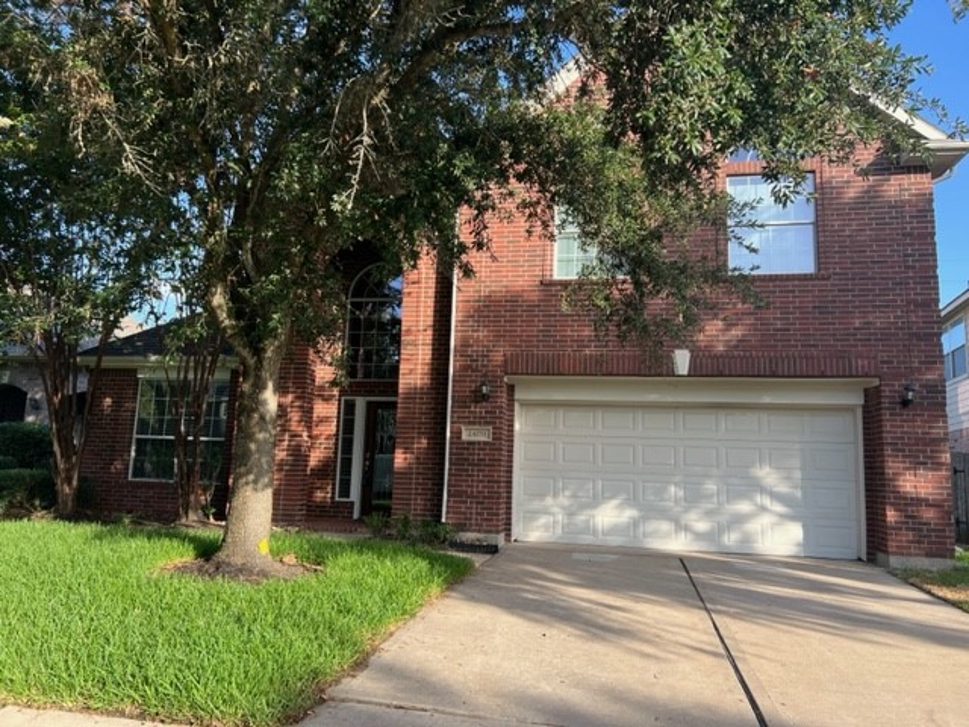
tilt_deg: +10.5
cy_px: 364
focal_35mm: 26
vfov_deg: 53.1
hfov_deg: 67.3
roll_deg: -1.5
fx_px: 728
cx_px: 484
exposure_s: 1/674
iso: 50
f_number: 1.5
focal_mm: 5.7
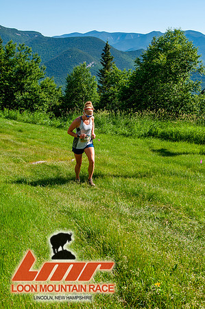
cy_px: 154
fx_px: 437
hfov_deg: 26.4
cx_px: 102
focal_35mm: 51
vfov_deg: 38.9
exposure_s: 1/400
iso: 200
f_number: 8
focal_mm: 34
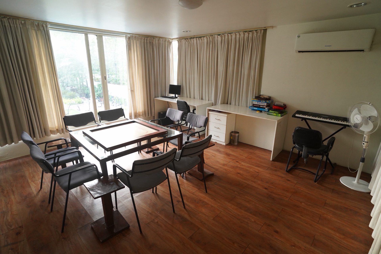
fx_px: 190
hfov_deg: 90.0
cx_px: 190
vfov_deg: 67.4
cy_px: 127
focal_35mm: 18
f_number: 4
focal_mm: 18
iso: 1600
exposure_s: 1/30
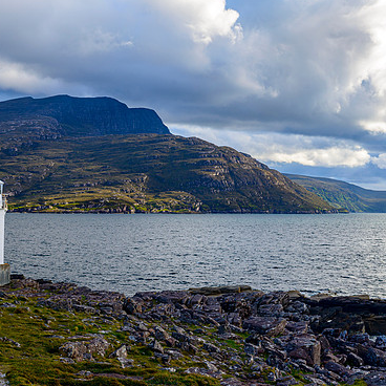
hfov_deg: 25.6
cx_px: 121
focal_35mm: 67
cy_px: 197
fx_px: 845
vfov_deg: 25.7
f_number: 8
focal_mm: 50
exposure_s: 1/60
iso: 100
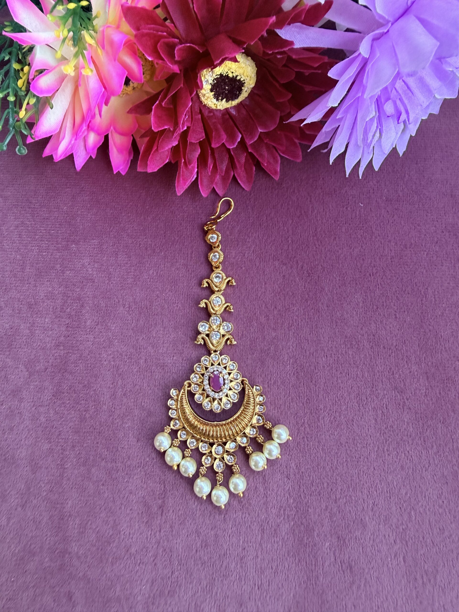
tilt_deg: -72.3
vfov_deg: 71.6
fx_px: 424
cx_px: 230
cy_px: 306
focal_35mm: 24
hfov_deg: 56.8
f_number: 2.2
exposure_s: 1/50
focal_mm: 2.22
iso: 250
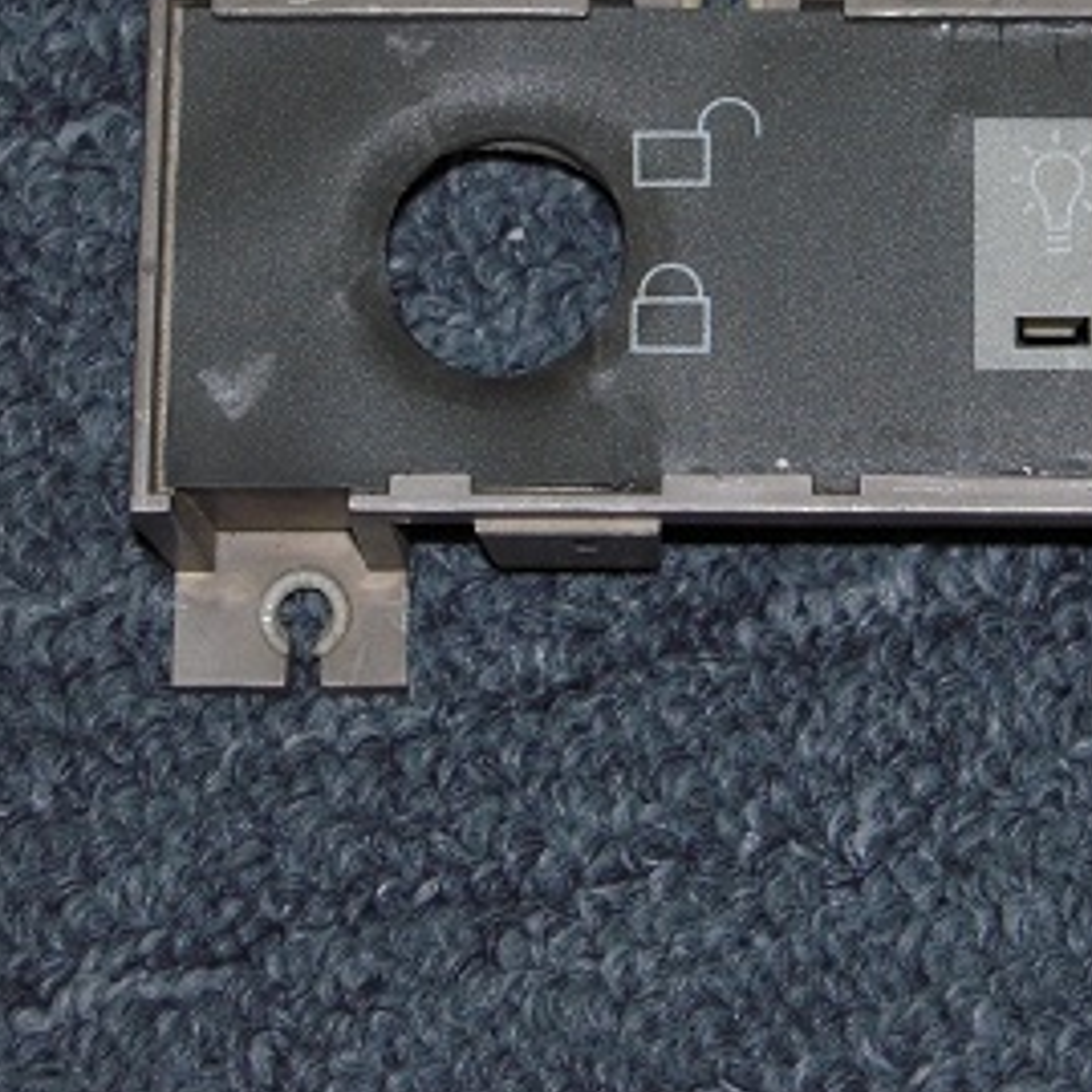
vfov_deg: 12.8
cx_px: 812
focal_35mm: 136
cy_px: 231
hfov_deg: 12.8
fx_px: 4854
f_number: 4.2
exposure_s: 1/40
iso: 200
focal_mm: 12.3
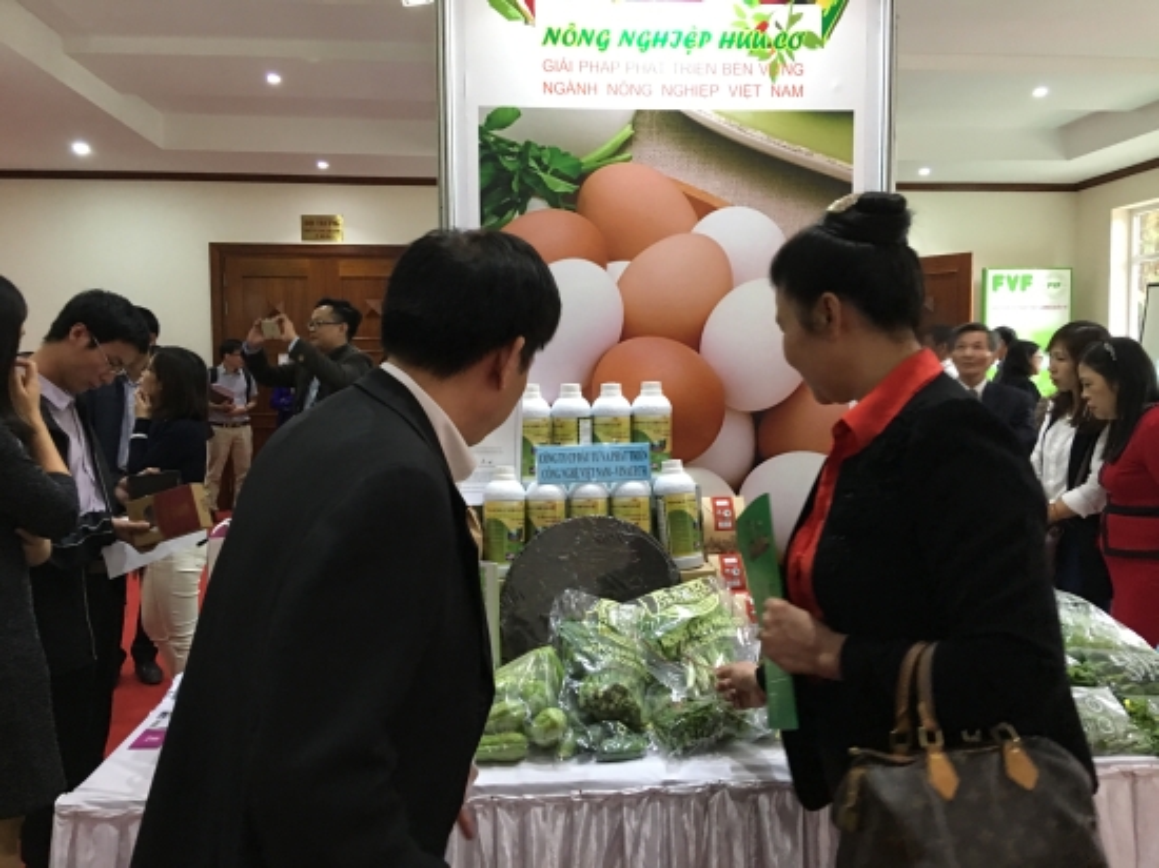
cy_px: 434
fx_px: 971
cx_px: 580
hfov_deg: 61.7
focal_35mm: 29
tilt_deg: -2.0
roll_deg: +1.0
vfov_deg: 48.2
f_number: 2.2
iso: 100
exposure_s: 1/8
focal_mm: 4.15
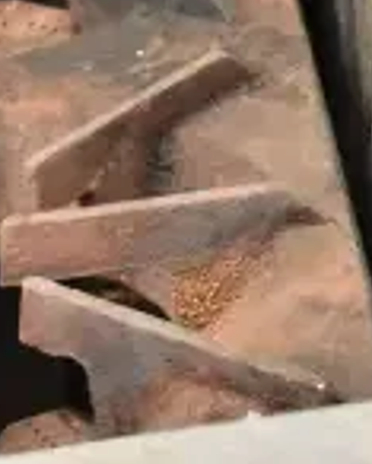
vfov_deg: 10.2
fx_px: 2420
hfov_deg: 8.5
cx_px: 671
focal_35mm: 176
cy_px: -418
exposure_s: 1/60
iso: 6400
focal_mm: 20
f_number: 3.8
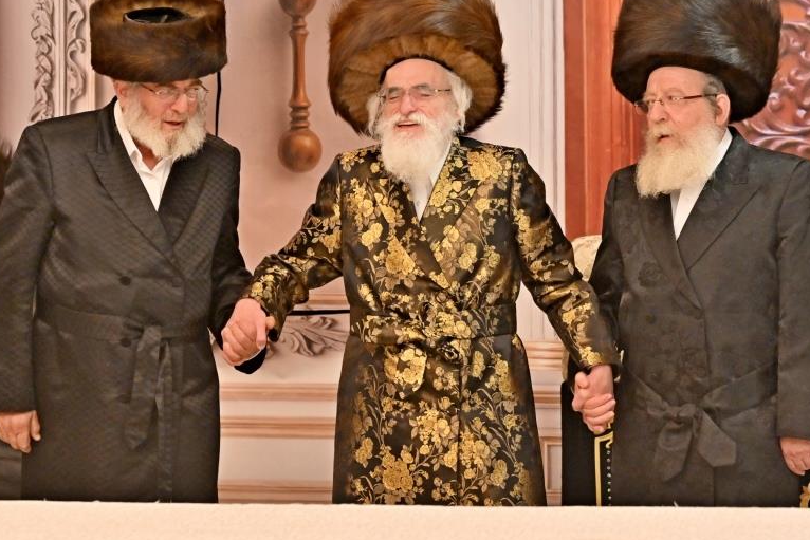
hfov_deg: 10.0
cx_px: 426
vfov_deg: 6.7
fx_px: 4636
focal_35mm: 206
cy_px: 196
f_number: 4
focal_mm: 103
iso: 1000
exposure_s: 1/250
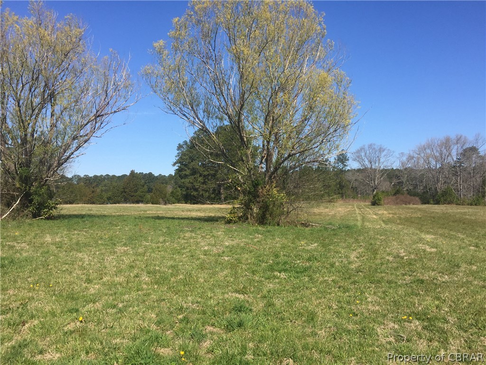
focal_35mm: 29
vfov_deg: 48.2
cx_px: 243
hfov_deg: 61.7
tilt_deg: -1.2
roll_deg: -0.5
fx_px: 407
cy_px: 182
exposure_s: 1/1883
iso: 32
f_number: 2.2
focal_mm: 4.15
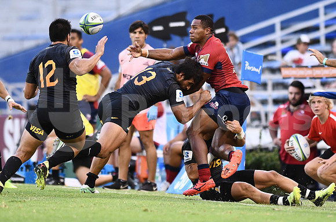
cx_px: 168
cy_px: 111
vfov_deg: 3.0
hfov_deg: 4.6
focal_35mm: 450
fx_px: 4191
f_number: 2.8
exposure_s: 1/1000
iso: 2000
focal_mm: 300
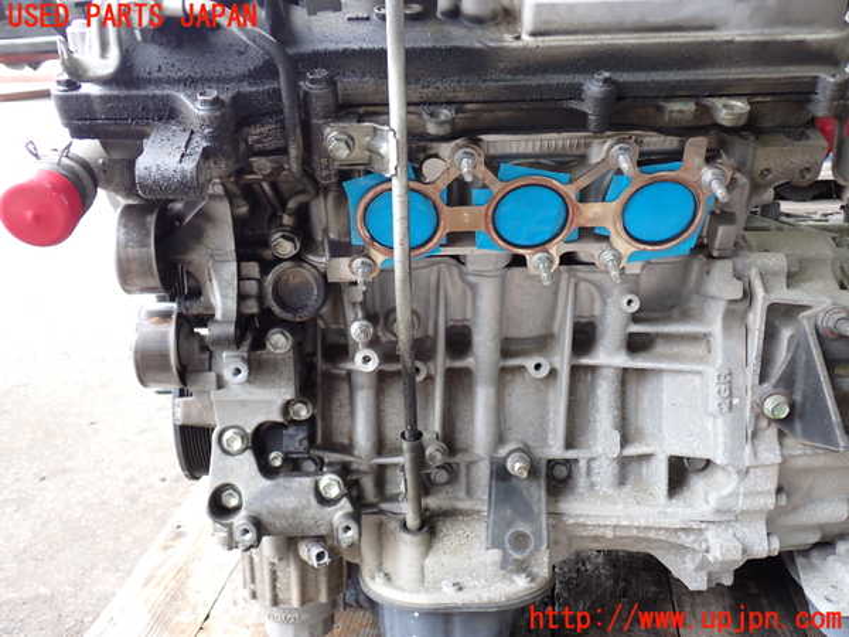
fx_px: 883
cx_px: 424
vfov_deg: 39.7
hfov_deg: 51.4
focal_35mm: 36
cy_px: 318
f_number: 2.5
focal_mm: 6.37
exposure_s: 1/50
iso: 200
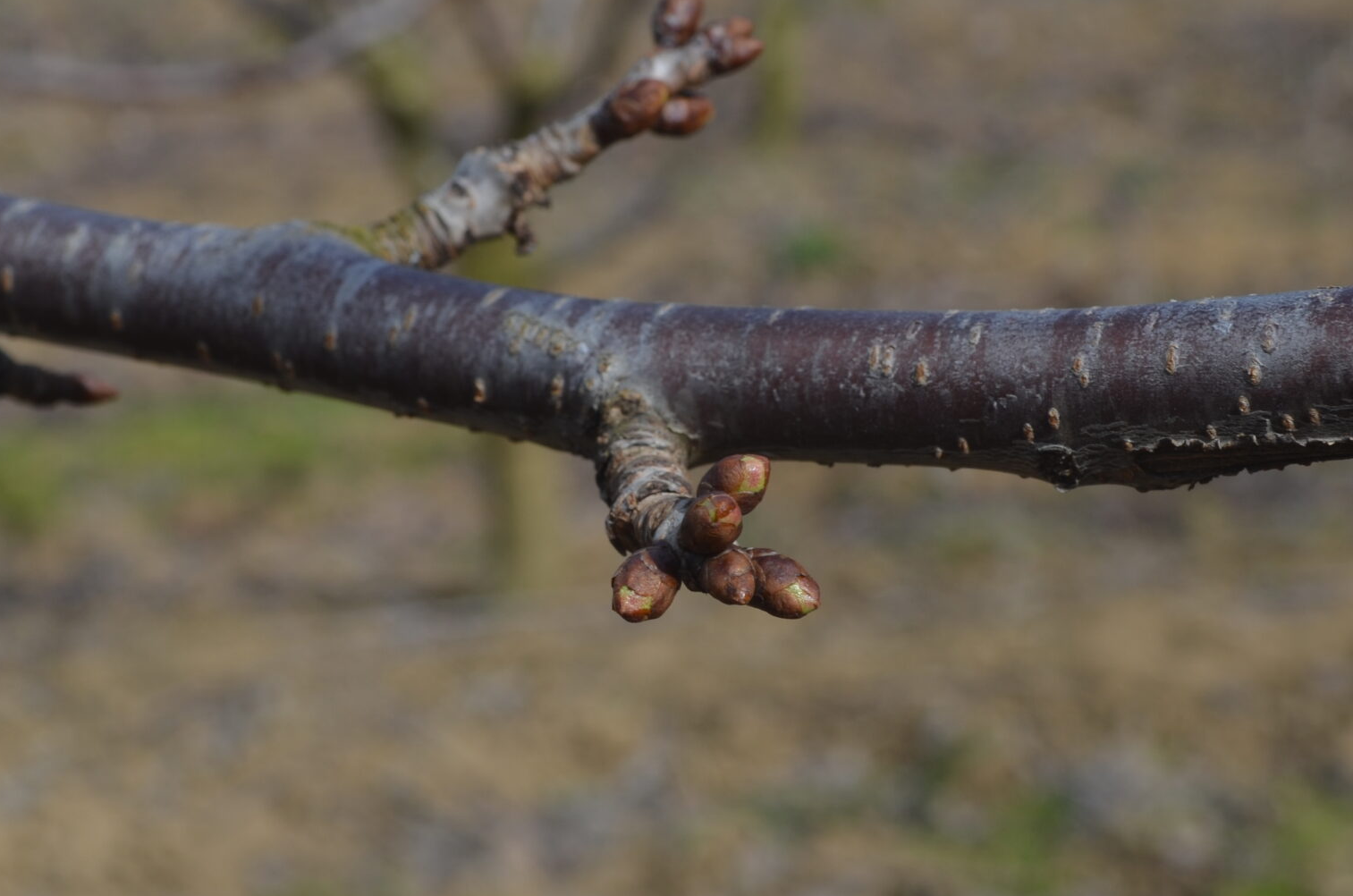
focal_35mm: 89
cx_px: 723
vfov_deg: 15.3
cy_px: 533
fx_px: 3332
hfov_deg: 22.9
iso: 100
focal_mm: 35
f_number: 8
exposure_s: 1/200
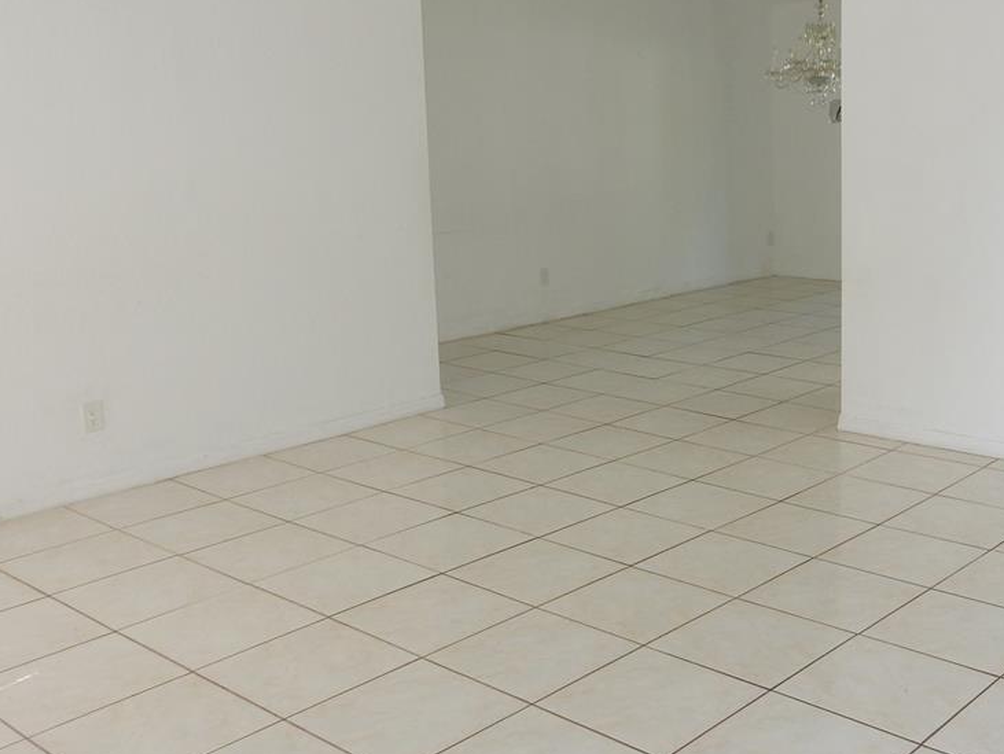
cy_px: 301
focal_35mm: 42
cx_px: 681
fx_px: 1219
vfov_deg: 34.3
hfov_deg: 44.0
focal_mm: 5.4
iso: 125
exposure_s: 1/30
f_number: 4
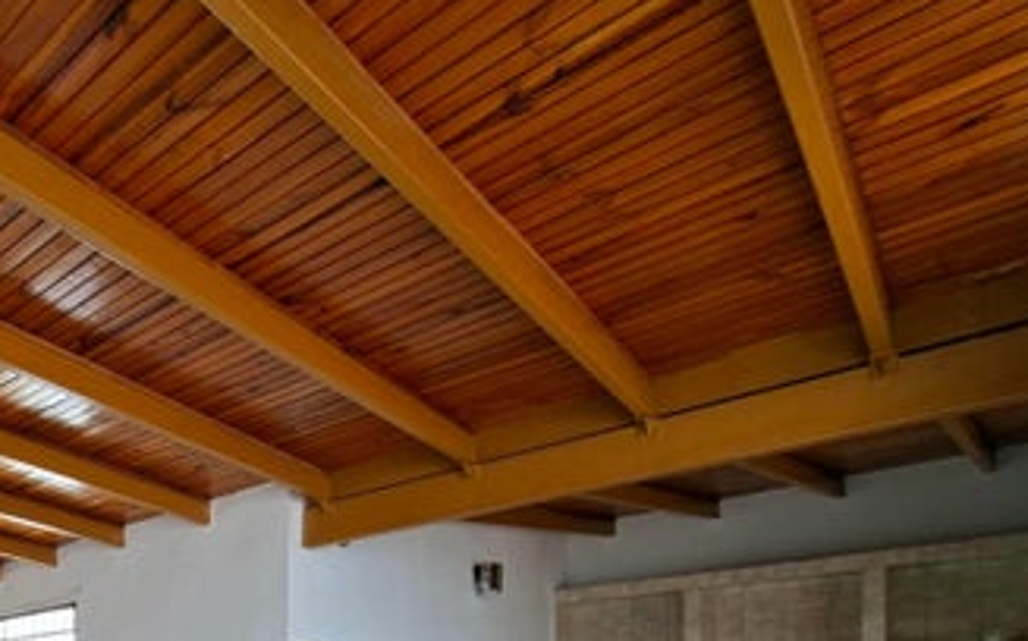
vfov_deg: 36.7
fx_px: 756
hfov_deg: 55.8
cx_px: 44
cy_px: 748
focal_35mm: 27
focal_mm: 1.74
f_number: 2.2
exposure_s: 1/60
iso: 40
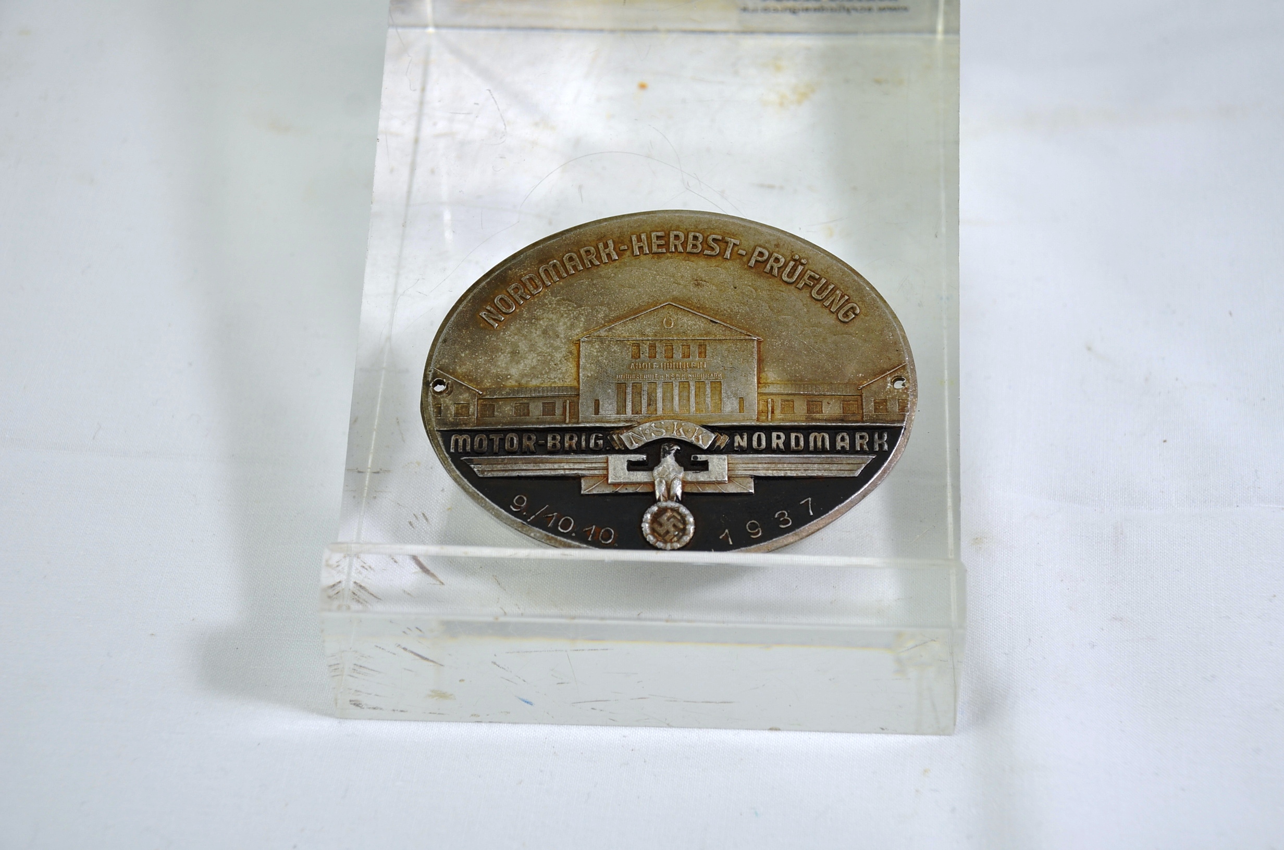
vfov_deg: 18.8
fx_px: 2563
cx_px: 642
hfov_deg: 28.1
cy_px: 425
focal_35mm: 72
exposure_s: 1/160
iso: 200
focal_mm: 48
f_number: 6.3
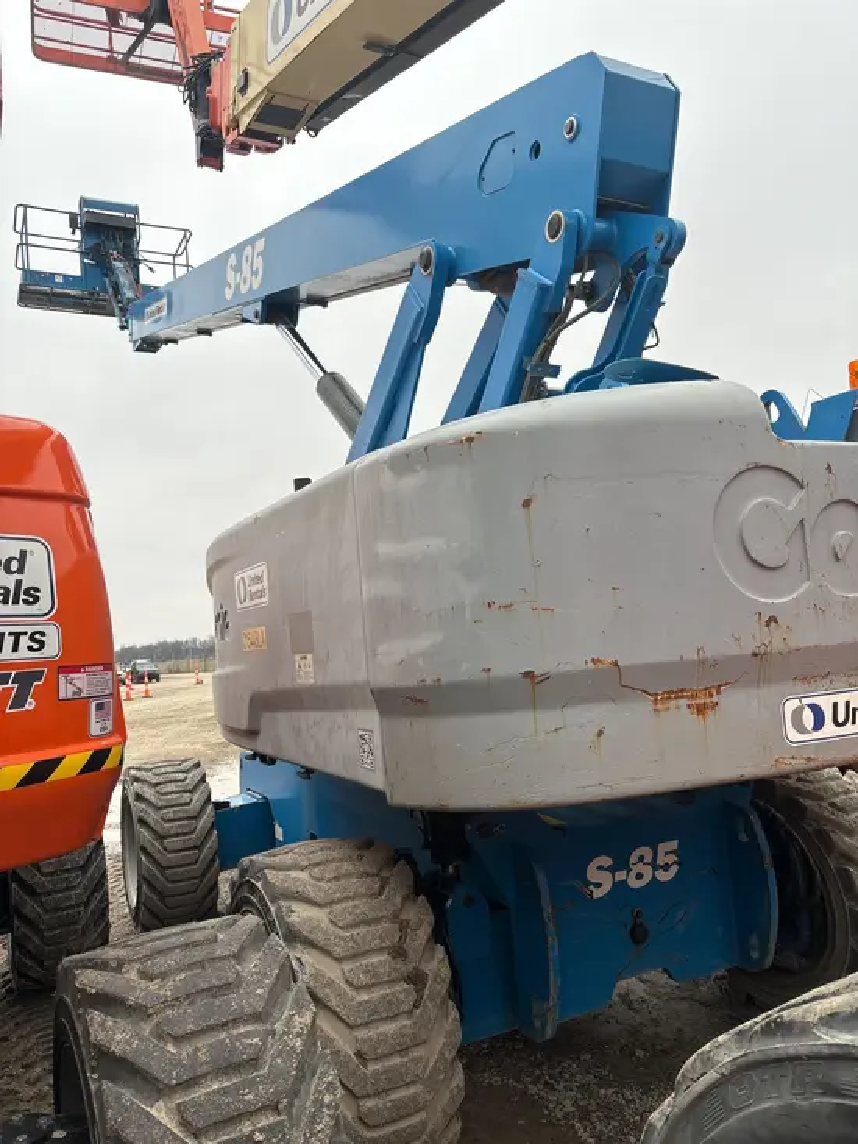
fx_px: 859
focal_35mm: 26
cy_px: 572
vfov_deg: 67.3
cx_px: 429
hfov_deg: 53.1
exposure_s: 1/675
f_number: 1.6
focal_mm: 5.96
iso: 50
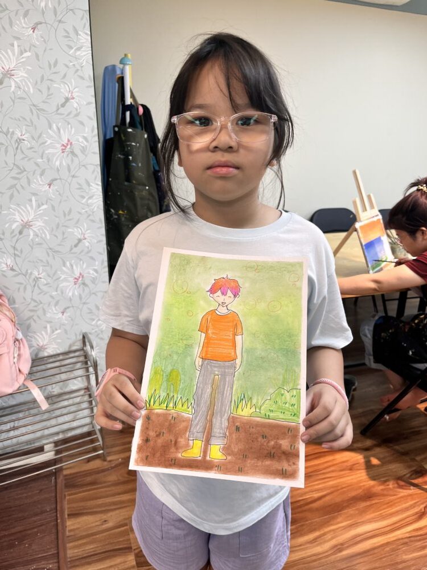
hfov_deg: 53.1
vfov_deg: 67.3
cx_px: 214
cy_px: 285
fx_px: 428
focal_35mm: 26
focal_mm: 5.1
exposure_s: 1/100
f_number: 1.6
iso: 64
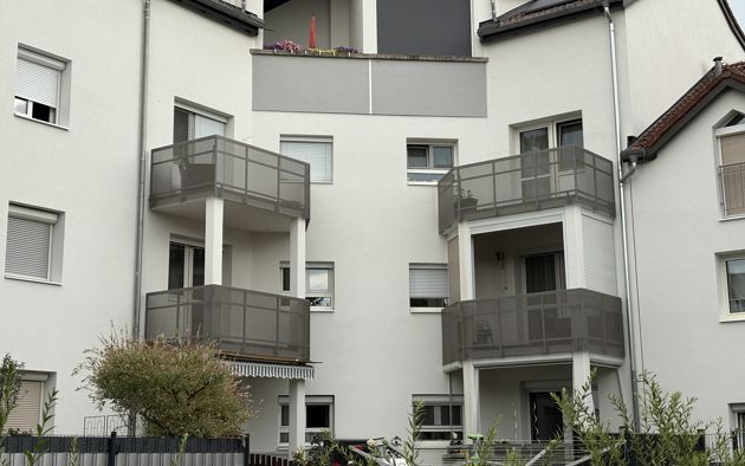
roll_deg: +0.8
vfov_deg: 23.1
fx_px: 1137
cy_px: 189
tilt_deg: +13.6
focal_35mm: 56
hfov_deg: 36.3
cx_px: 368
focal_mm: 5.96
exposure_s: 1/635
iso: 32
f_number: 1.6
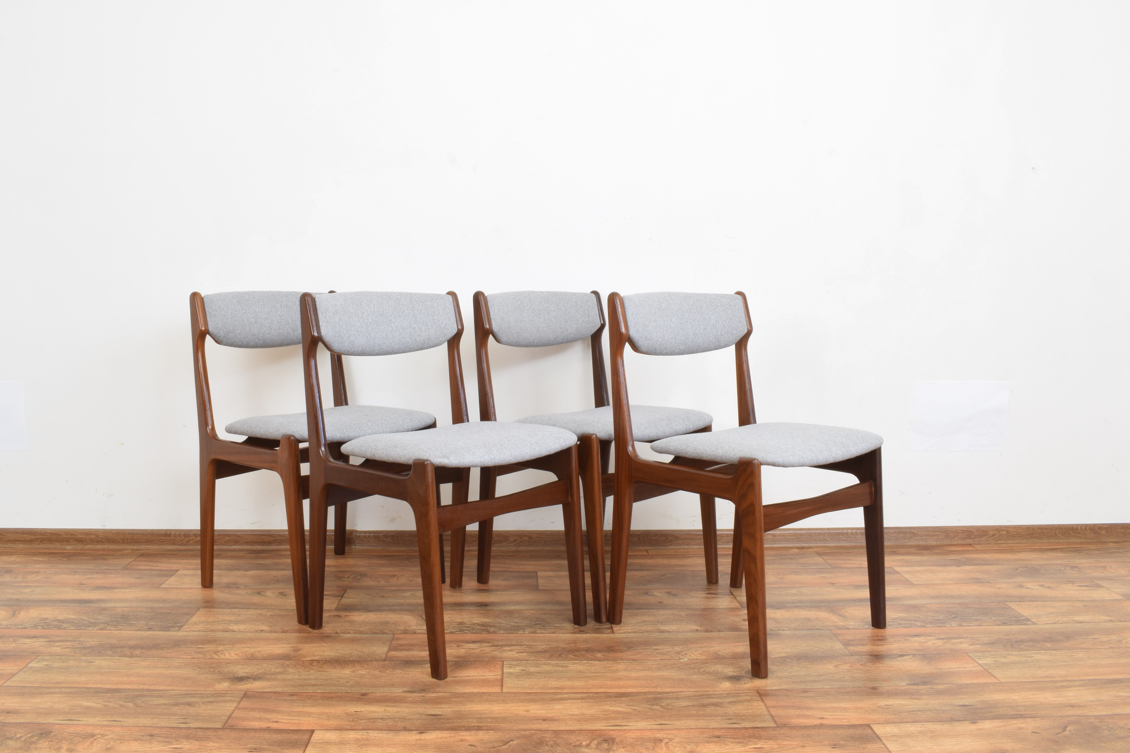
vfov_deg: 41.1
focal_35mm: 32
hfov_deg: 58.7
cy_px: 368
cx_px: 535
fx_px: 1004
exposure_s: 5
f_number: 22
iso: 100
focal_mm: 20
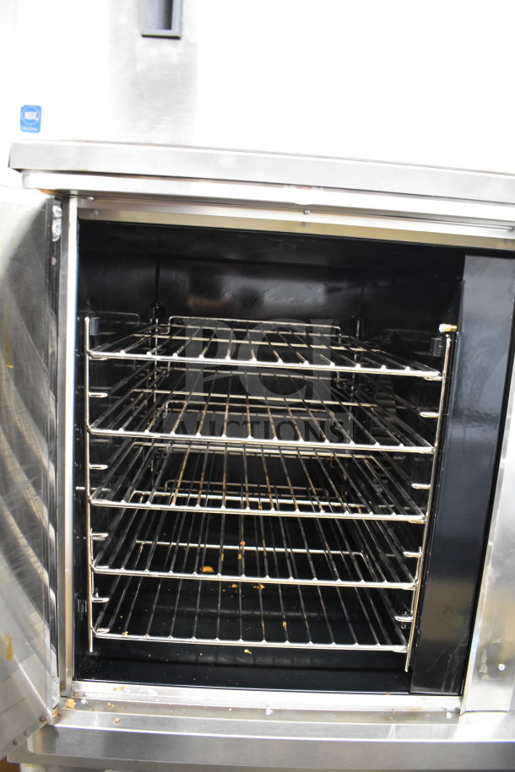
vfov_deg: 67.4
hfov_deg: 47.9
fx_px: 579
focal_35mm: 27
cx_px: 258
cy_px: 386
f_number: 3.5
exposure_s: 1/30
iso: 2500
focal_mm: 18
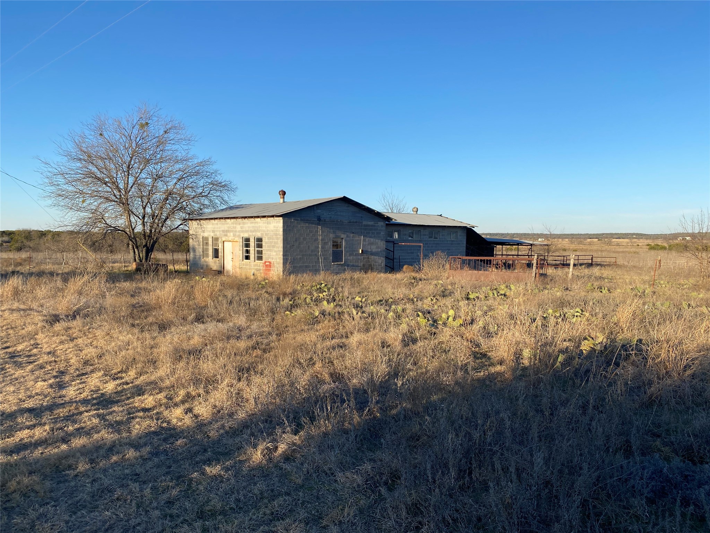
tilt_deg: -1.9
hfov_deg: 67.3
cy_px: 266
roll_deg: -1.7
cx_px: 355
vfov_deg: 53.1
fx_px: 533
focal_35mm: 26
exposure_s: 1/1653
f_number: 1.8
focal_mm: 4.25
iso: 32
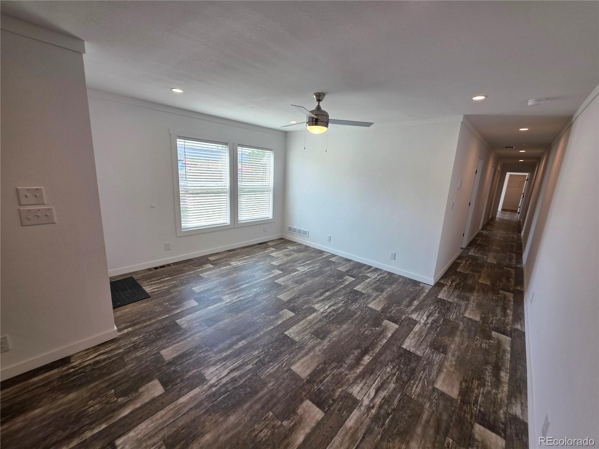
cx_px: 300
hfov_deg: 106.2
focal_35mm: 13
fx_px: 225
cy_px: 224
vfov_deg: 89.9
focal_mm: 2.2
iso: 32
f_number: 1.9
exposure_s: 1/120
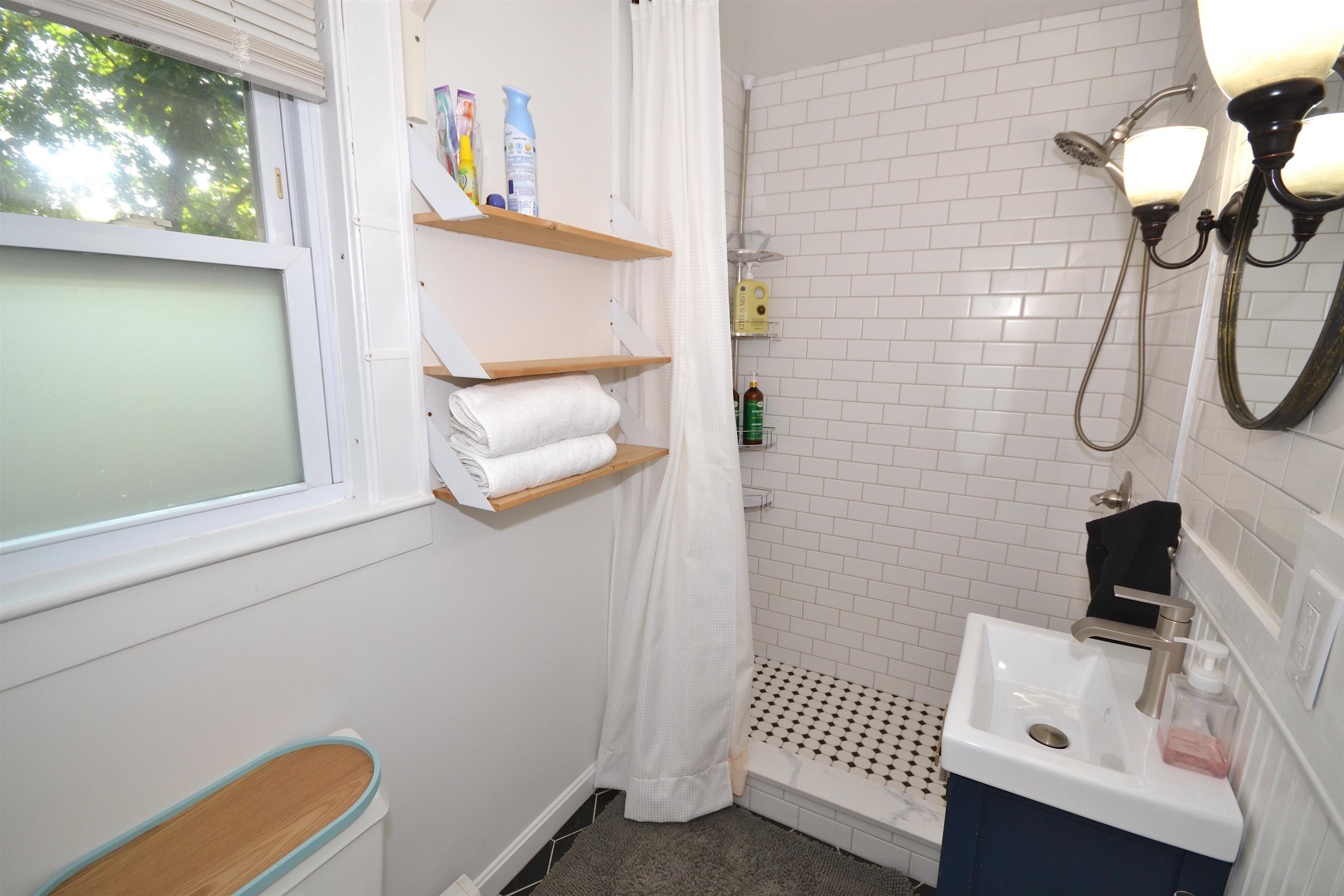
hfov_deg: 100.4
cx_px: 672
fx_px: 560
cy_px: 448
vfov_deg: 77.3
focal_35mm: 15
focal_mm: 10
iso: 400
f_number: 5.6
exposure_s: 1/60
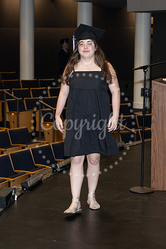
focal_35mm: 86
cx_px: 83
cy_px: 124
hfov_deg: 16.0
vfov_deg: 23.8
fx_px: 591
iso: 1000
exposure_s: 1/125
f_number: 5
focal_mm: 57
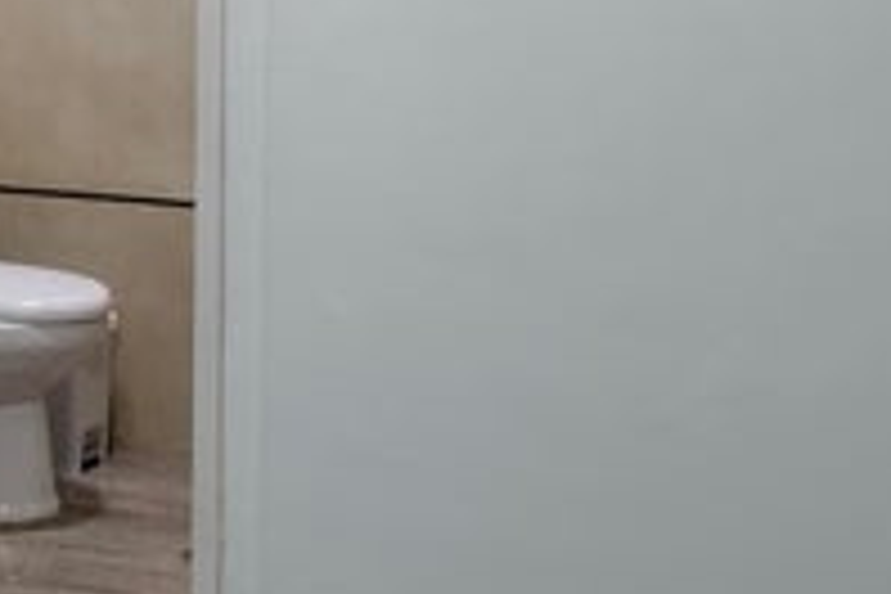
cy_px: -180
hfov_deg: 19.8
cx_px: 286
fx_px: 2549
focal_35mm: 103
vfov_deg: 12.9
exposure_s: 1/50
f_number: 1.65
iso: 640
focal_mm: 6.19
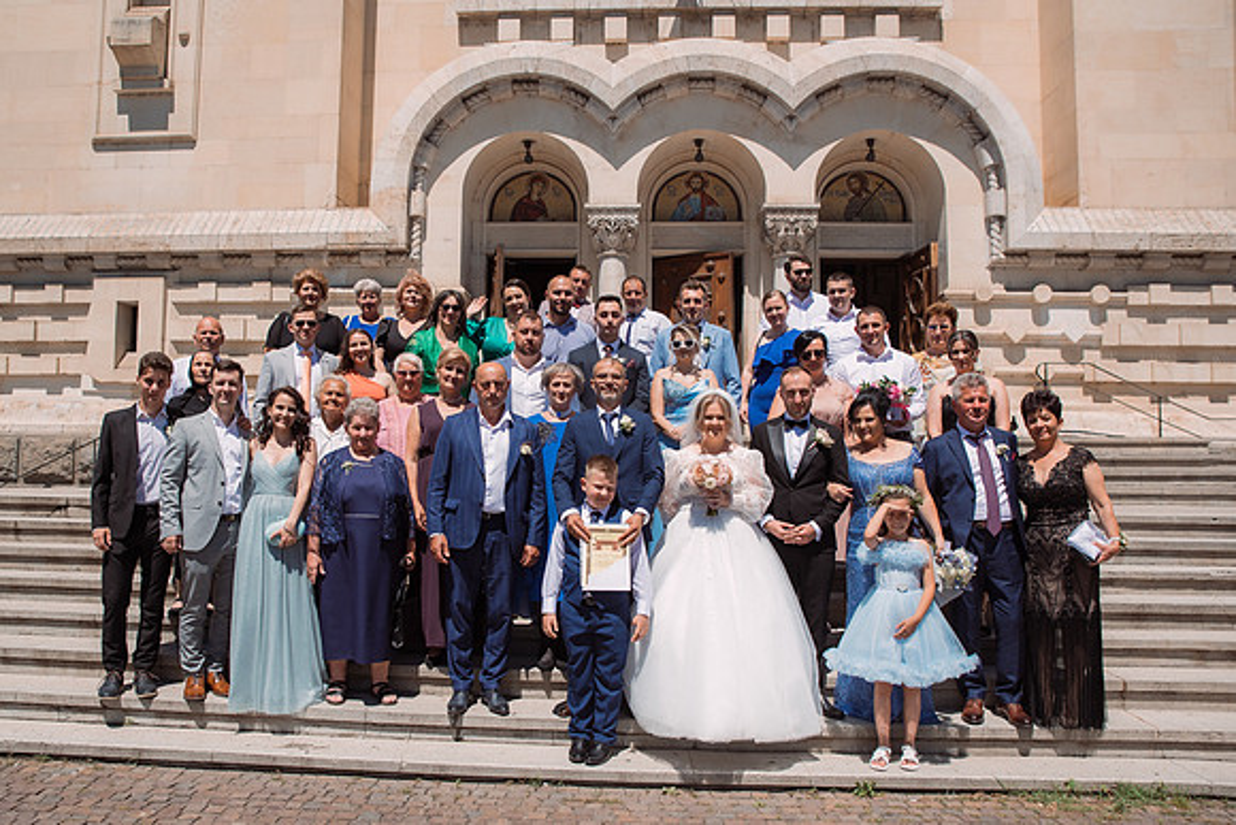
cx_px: 570
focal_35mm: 28
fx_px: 974
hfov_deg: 64.7
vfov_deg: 45.9
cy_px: 422
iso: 200
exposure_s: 1/2500
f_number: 4
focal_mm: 26
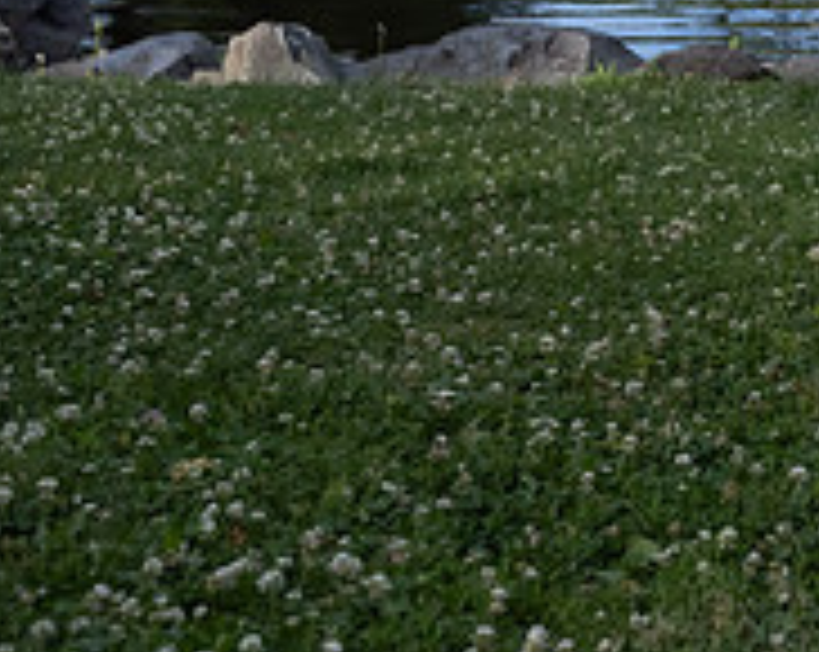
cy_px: -350
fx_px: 2517
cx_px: 1278
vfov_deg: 13.8
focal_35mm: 104
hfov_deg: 16.6
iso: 640
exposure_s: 1/4000
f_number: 3.5
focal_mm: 28
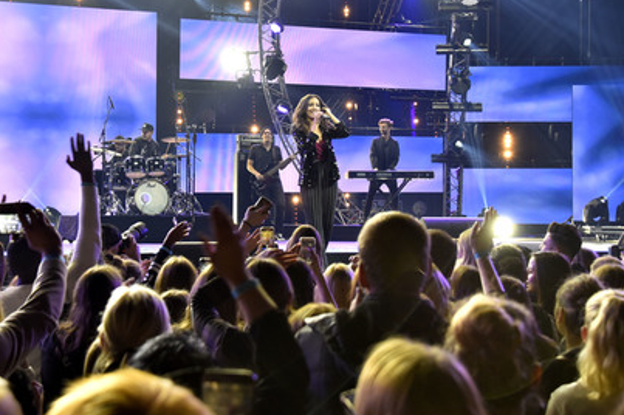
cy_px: 200
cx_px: 281
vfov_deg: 24.1
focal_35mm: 56
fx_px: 970
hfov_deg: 35.6
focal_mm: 50
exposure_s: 1/125
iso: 1600
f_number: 5.6
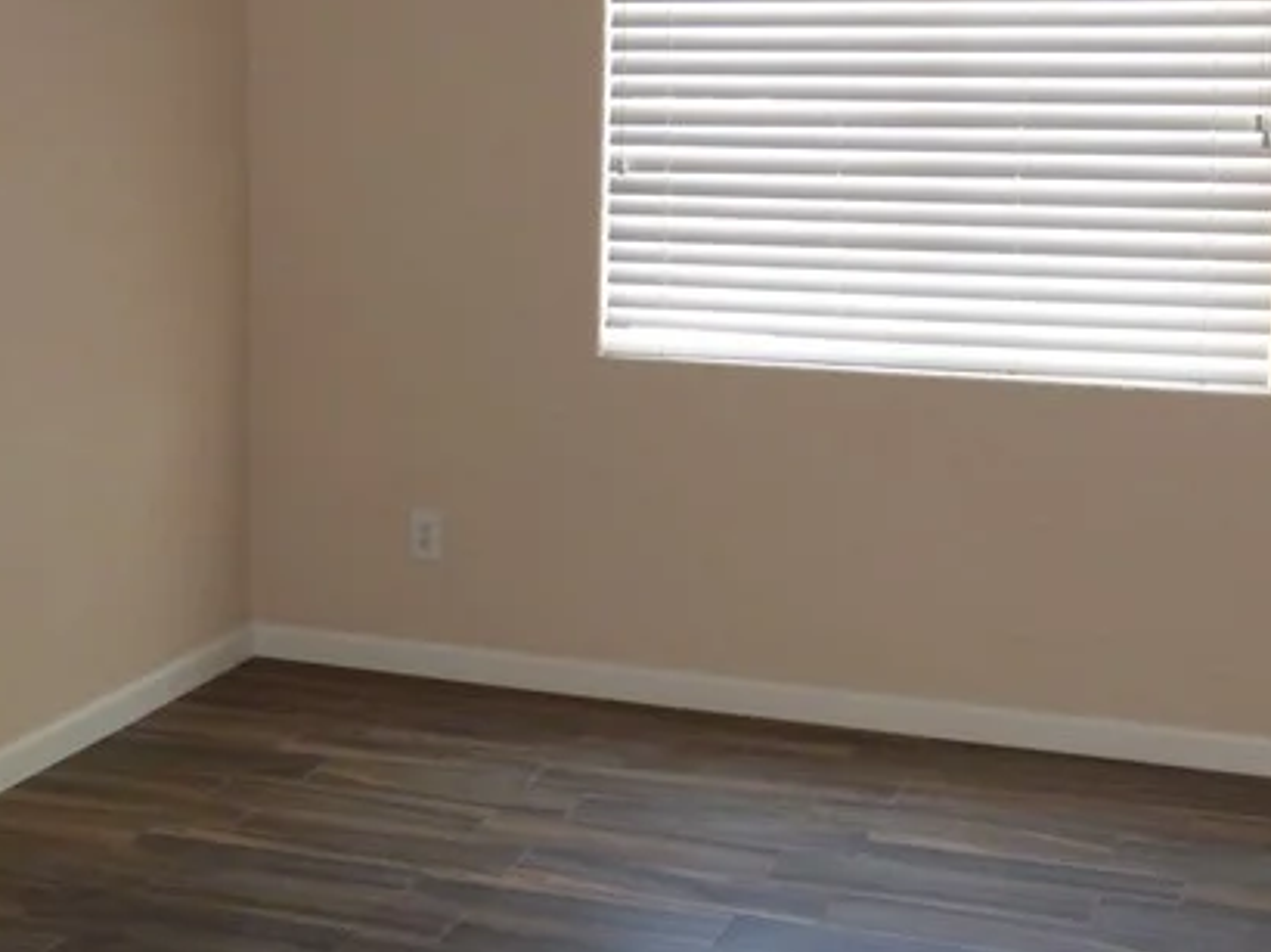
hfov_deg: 38.2
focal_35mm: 50
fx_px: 1835
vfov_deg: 28.9
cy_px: 332
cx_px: 639
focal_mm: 3.58
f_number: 2.8
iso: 320
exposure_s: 1/60
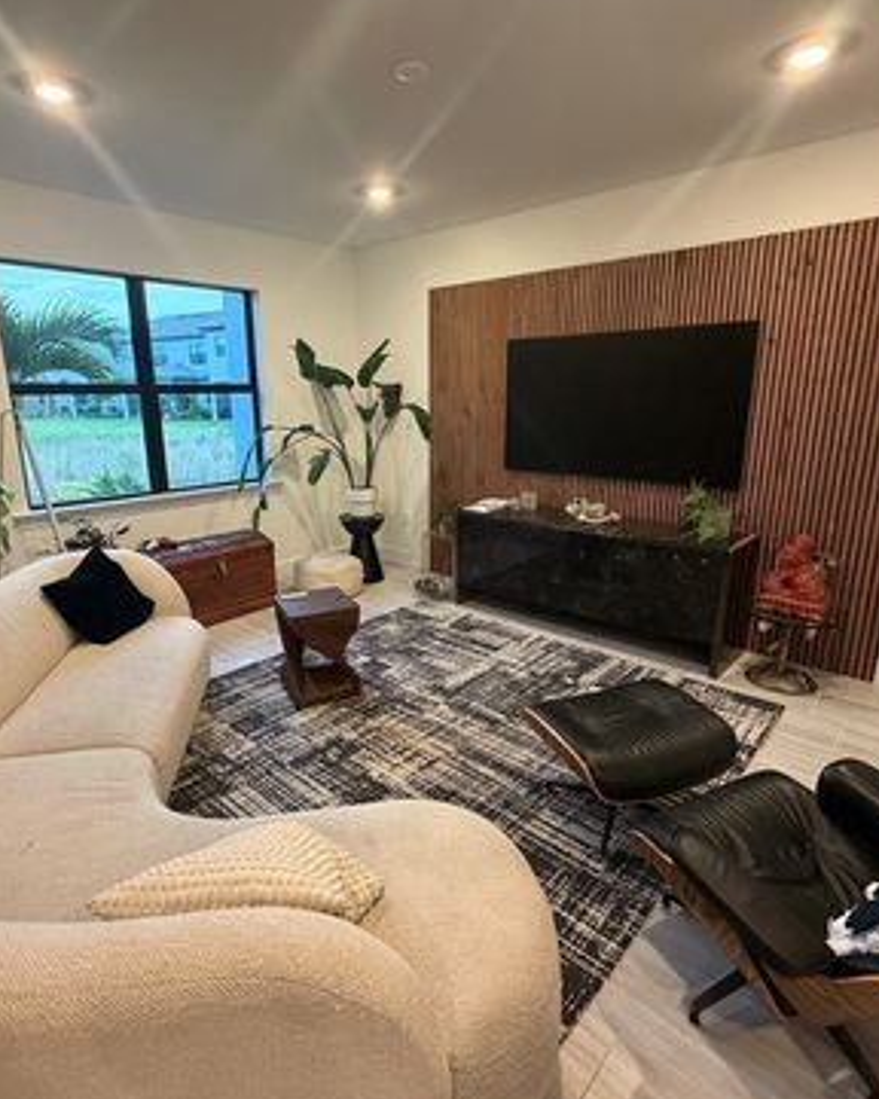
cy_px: 545
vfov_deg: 83.3
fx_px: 618
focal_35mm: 19
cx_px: 415
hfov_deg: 70.8
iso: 400
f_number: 2.2
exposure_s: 1/60
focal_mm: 2.22
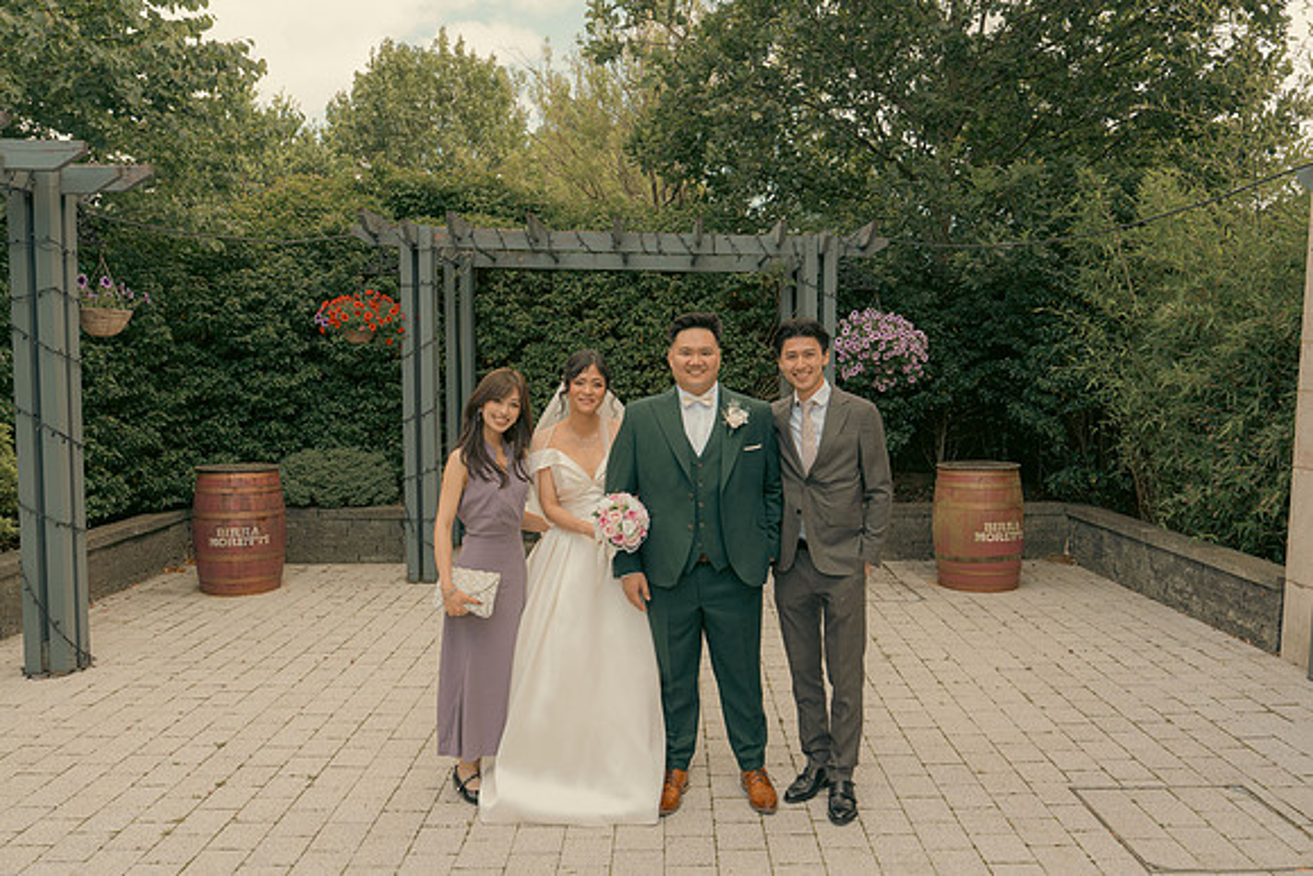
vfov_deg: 46.4
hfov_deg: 65.5
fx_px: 1021
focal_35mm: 28
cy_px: 438
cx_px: 656
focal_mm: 28
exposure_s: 1/160
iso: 160
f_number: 5.6
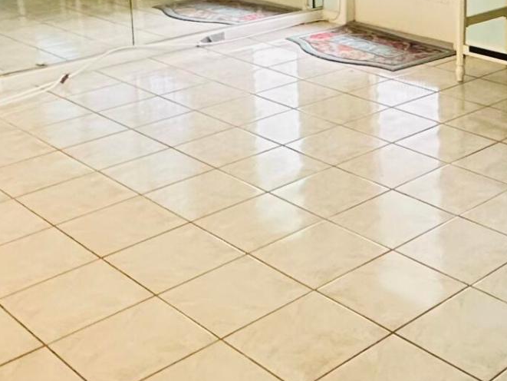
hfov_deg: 30.5
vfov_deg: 22.7
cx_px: 440
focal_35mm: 61
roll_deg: +0.3
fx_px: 894
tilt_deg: -9.3
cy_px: -35
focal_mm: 2.22
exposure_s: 1/60
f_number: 2.2
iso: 640
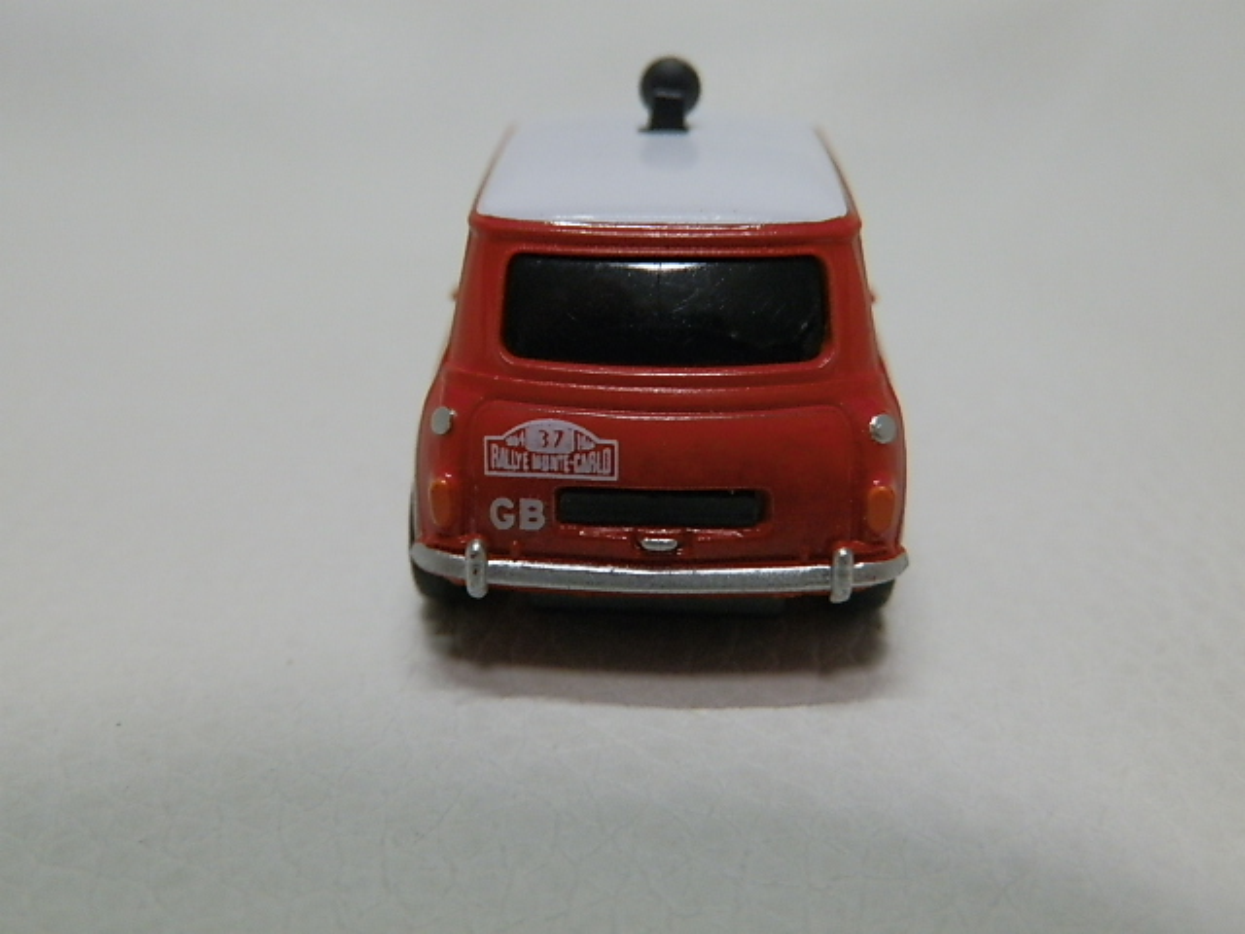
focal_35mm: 34
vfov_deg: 41.8
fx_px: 1223
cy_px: 467
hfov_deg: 54.0
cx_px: 622
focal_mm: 6.17
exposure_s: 1/30
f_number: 3.5
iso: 200
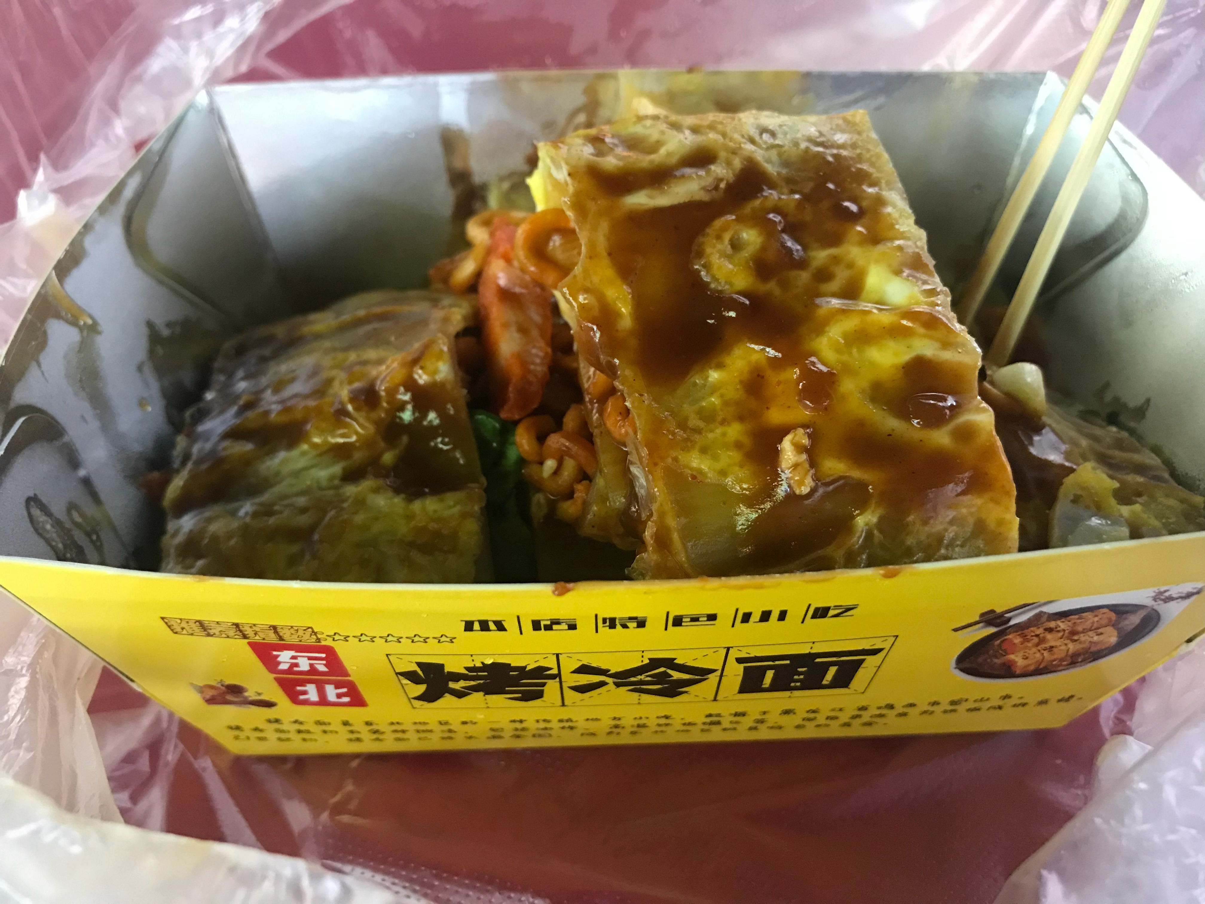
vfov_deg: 49.7
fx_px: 975
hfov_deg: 63.4
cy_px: 452
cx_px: 602
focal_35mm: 28
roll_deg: -0.4
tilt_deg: -39.5
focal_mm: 3.99
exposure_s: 1/13
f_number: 1.8
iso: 100
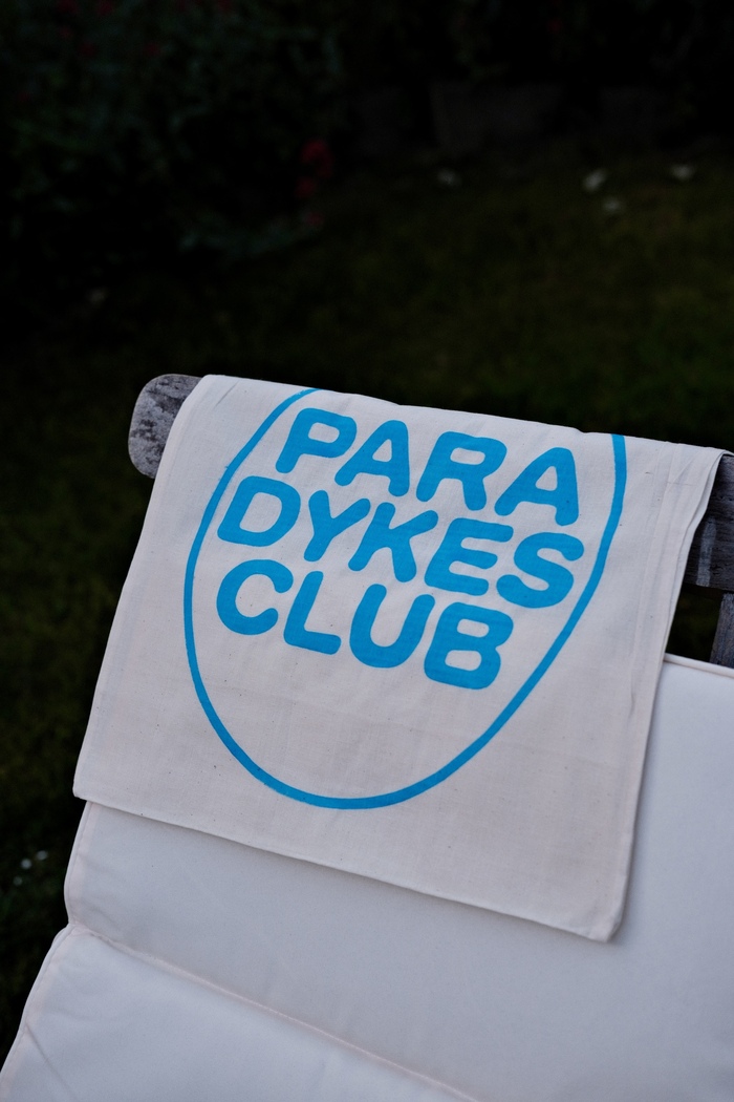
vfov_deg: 37.5
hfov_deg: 25.5
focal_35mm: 53
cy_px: 551
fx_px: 1621
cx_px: 367
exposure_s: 1/150
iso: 250
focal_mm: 35
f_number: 3.2
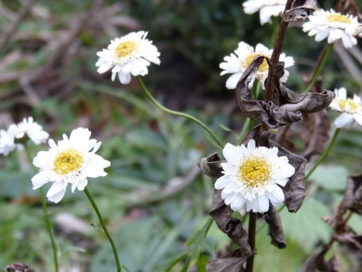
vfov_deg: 18.2
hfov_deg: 24.1
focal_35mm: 81
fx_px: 847
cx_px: 200
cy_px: 146
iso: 200
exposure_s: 1/60
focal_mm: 11.8
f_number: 3.3
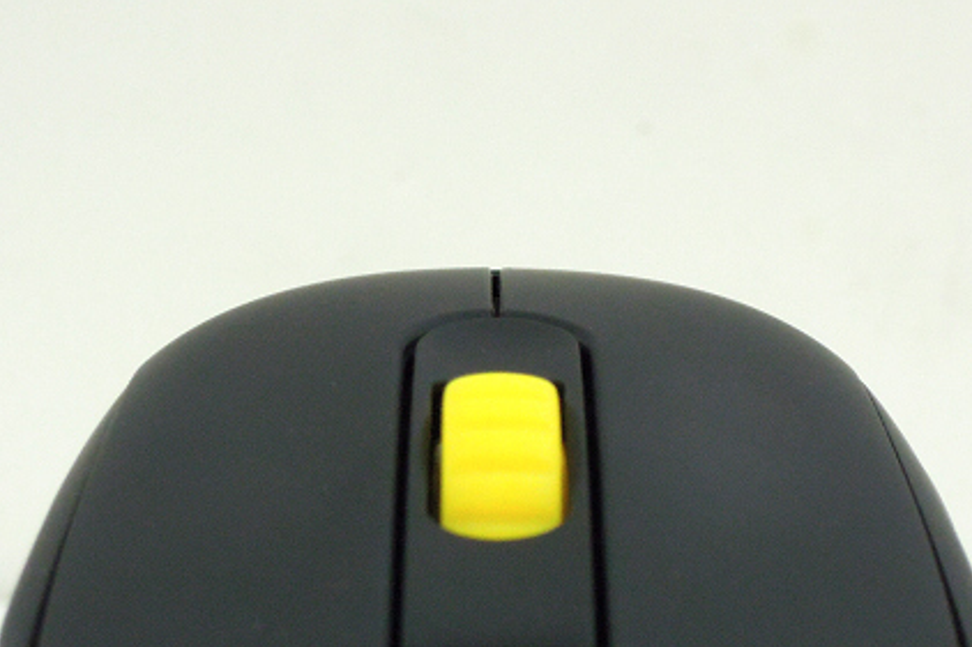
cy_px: 414
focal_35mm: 134
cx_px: 498
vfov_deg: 10.2
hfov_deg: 15.3
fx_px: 3616
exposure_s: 1/20
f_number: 5
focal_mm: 15.2
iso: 800
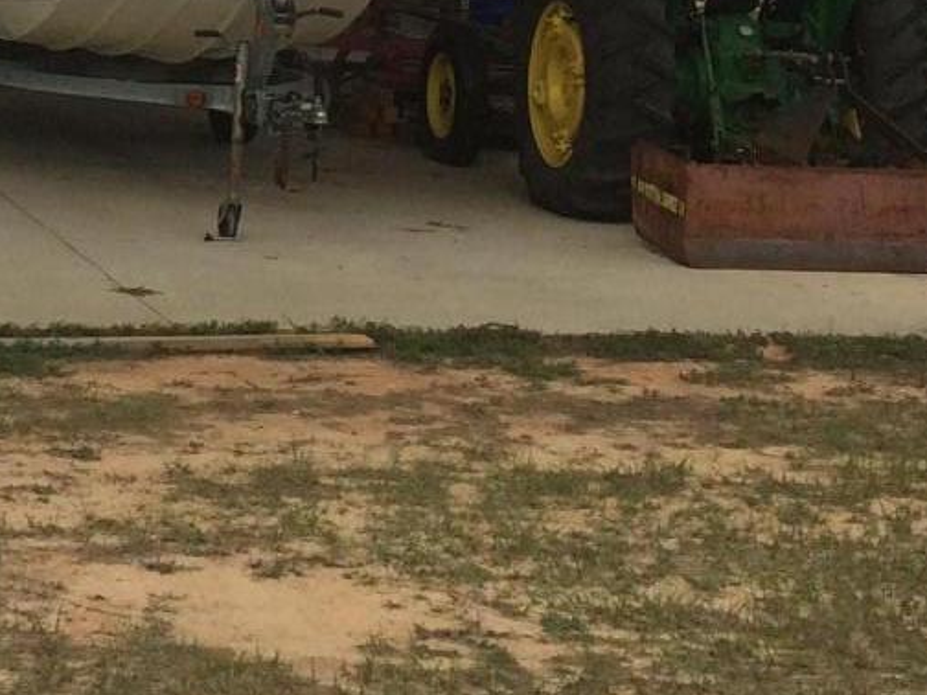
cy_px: -381
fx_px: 3080
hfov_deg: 16.9
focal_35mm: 115
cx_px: 116
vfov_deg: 12.2
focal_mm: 4.15
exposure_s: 1/1642
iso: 32
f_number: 2.2
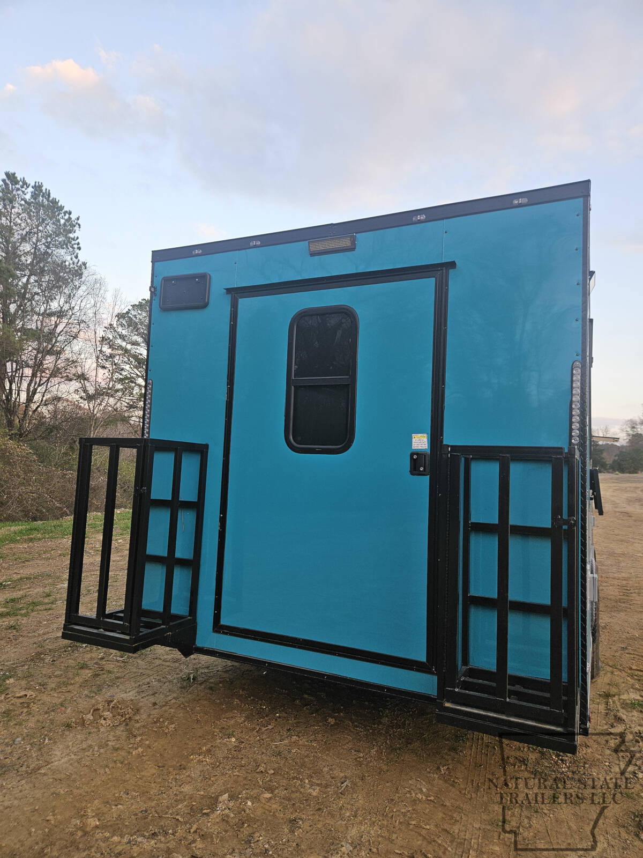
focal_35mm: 23
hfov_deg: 58.9
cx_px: 322
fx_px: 570
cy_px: 429
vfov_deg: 73.9
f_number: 1.8
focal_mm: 5.4
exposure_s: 1/180
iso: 80
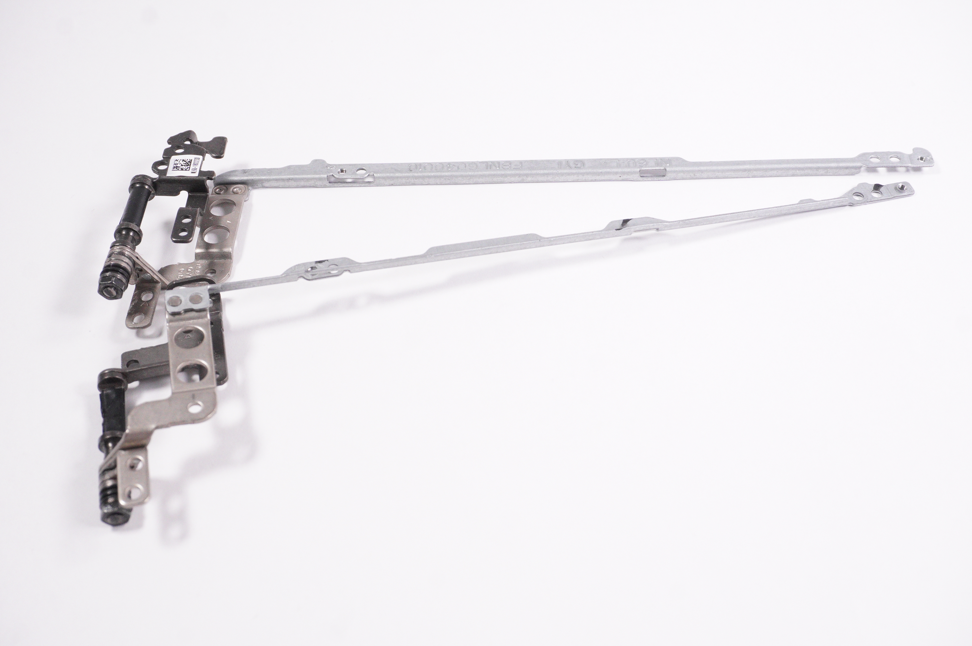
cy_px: 323
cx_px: 486
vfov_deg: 30.8
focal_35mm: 44
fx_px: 1173
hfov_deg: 45.0
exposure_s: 1/500
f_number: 9
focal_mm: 29
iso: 2500
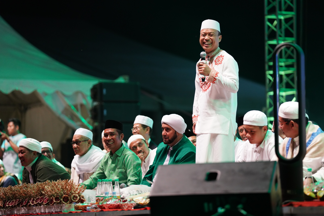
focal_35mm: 158
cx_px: 162
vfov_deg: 8.7
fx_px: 1423
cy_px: 108
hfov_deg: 13.0
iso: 2000
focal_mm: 158
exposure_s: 1/250
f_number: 2.8
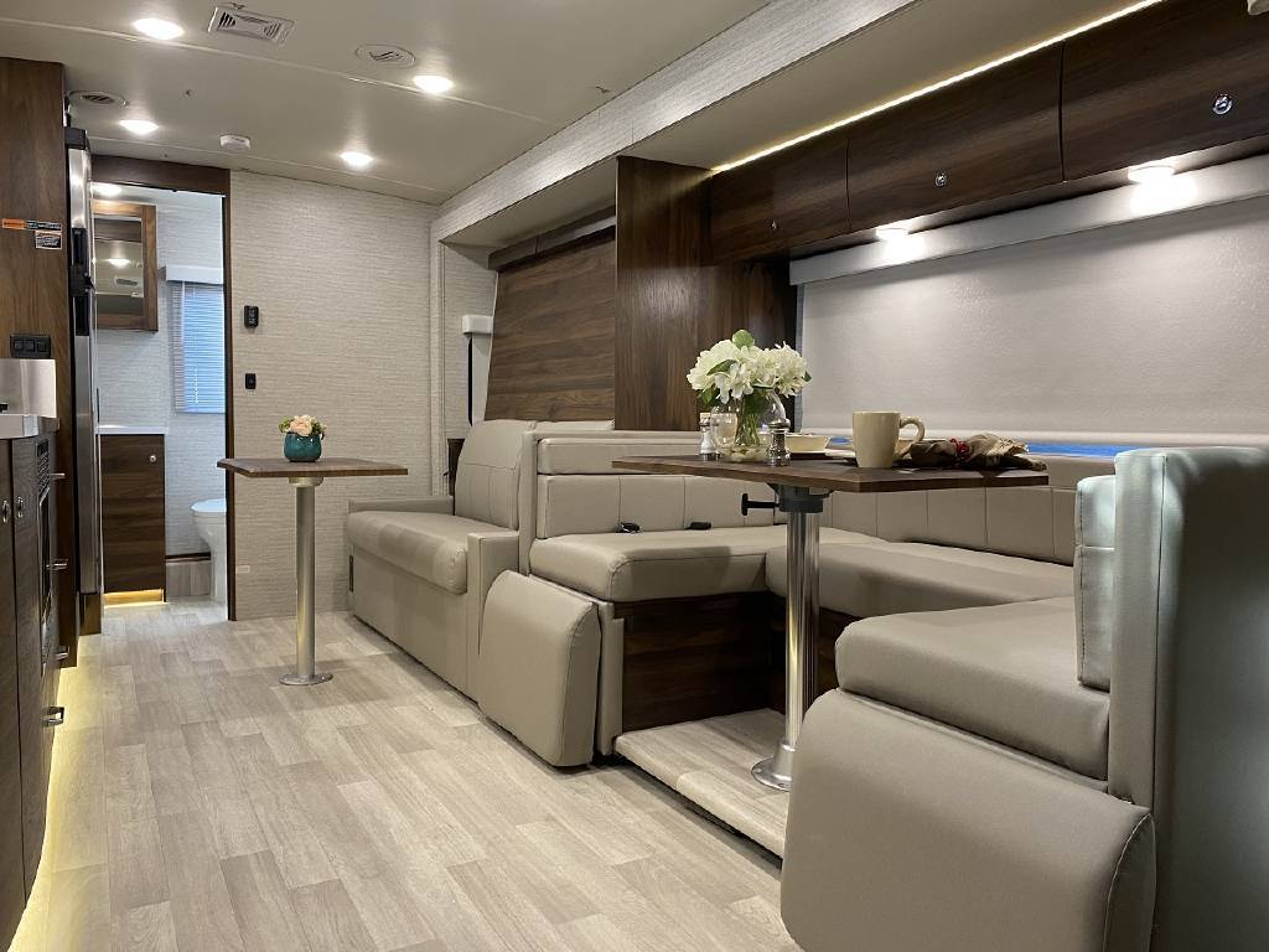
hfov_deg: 67.3
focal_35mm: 26
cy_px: 476
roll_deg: -1.0
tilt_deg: -1.6
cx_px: 634
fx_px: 953
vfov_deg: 53.1
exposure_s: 1/60
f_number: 1.8
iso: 160
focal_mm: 4.25
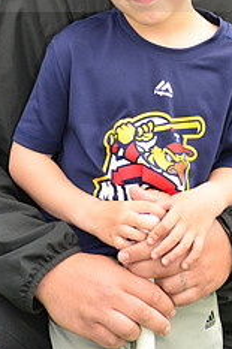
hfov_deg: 3.4
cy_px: -36
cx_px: 153
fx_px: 3853
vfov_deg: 5.2
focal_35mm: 398
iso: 250
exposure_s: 1/200
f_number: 8
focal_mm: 160
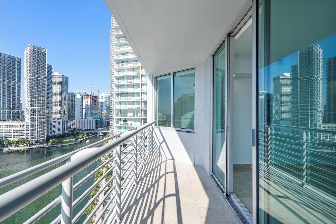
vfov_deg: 70.4
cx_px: 168
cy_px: 112
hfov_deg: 93.3
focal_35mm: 17
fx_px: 159
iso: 100
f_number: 10
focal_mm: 17
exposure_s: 1/100
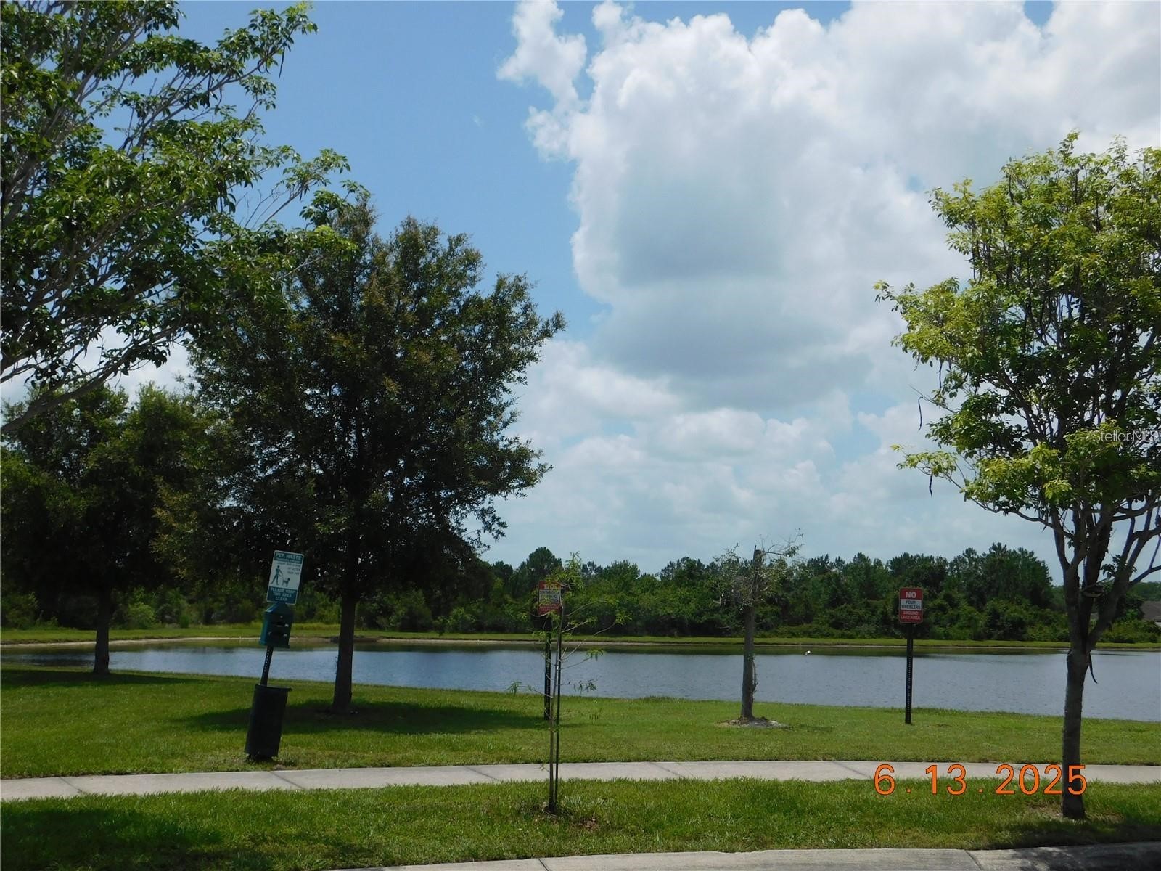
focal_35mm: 40
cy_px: 436
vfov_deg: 36.0
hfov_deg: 46.8
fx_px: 1342
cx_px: 580
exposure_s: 1/640
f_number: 7.2
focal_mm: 7.1
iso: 125
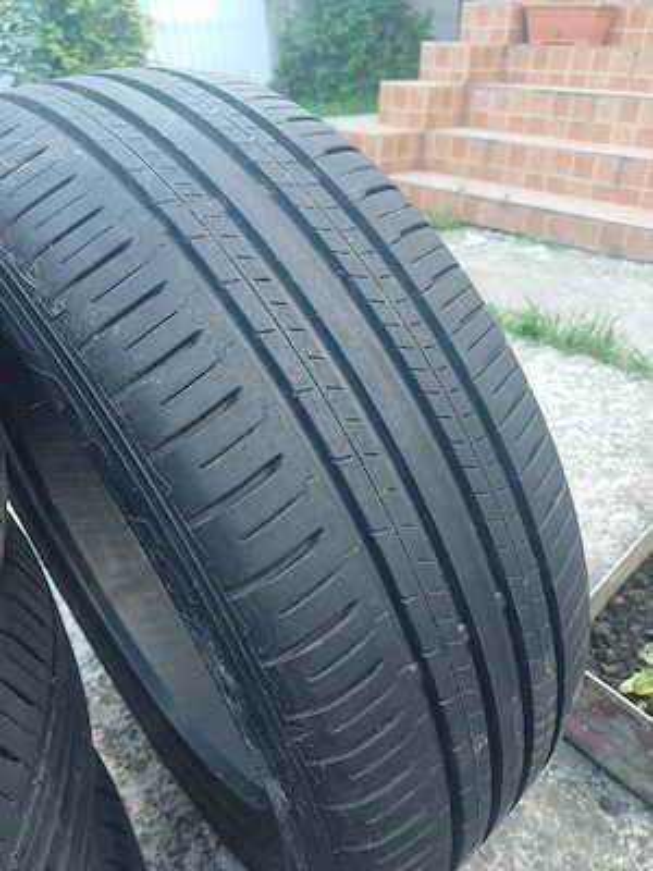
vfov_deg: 69.4
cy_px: 436
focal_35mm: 25
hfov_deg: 54.9
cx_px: 326
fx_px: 629
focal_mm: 4.65
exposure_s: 1/50
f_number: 1.8
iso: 64
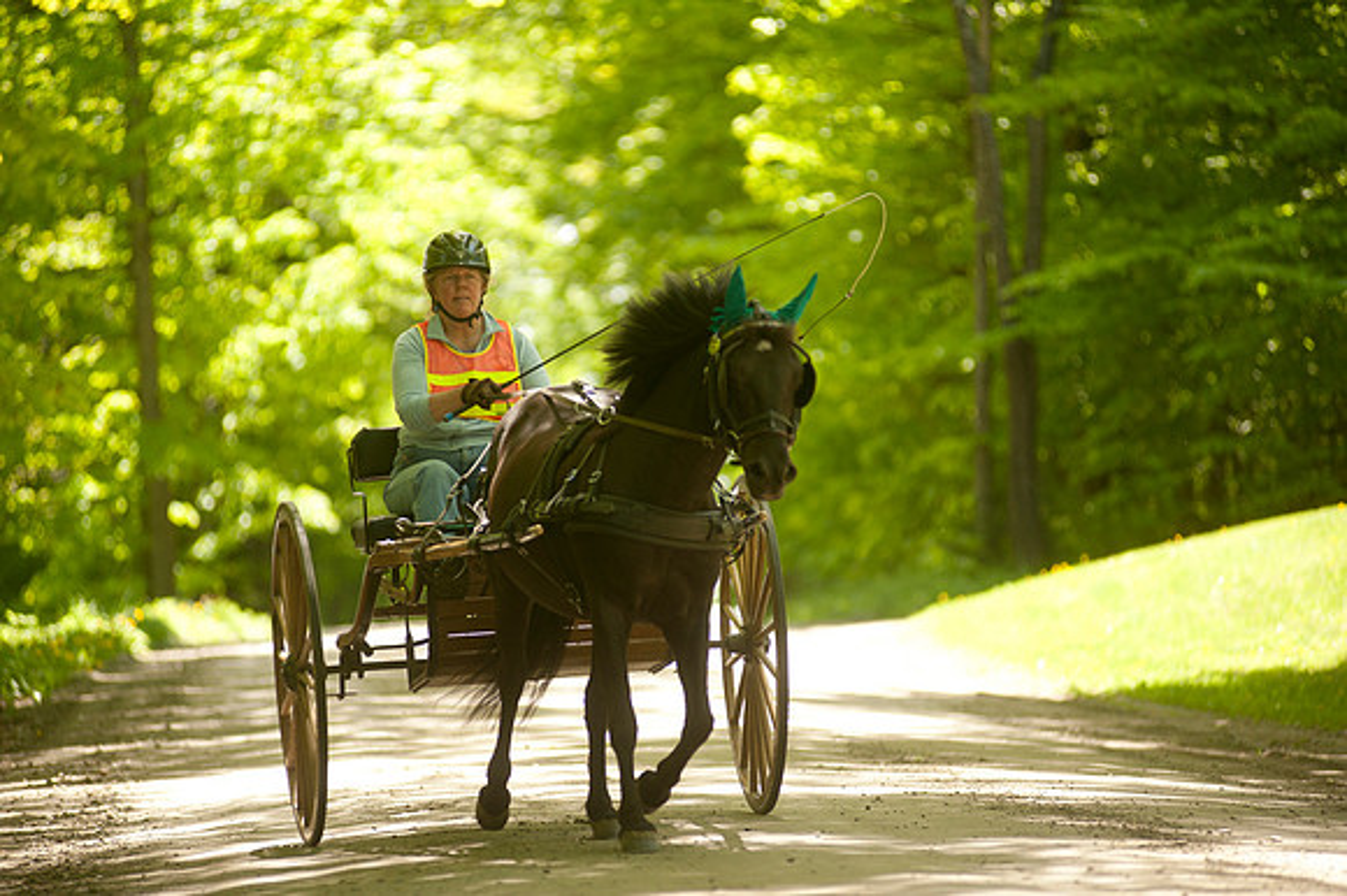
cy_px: 448
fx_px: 7479
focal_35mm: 200
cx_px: 674
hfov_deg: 10.3
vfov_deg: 6.9
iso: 400
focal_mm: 200
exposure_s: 1/1000
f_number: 2.8
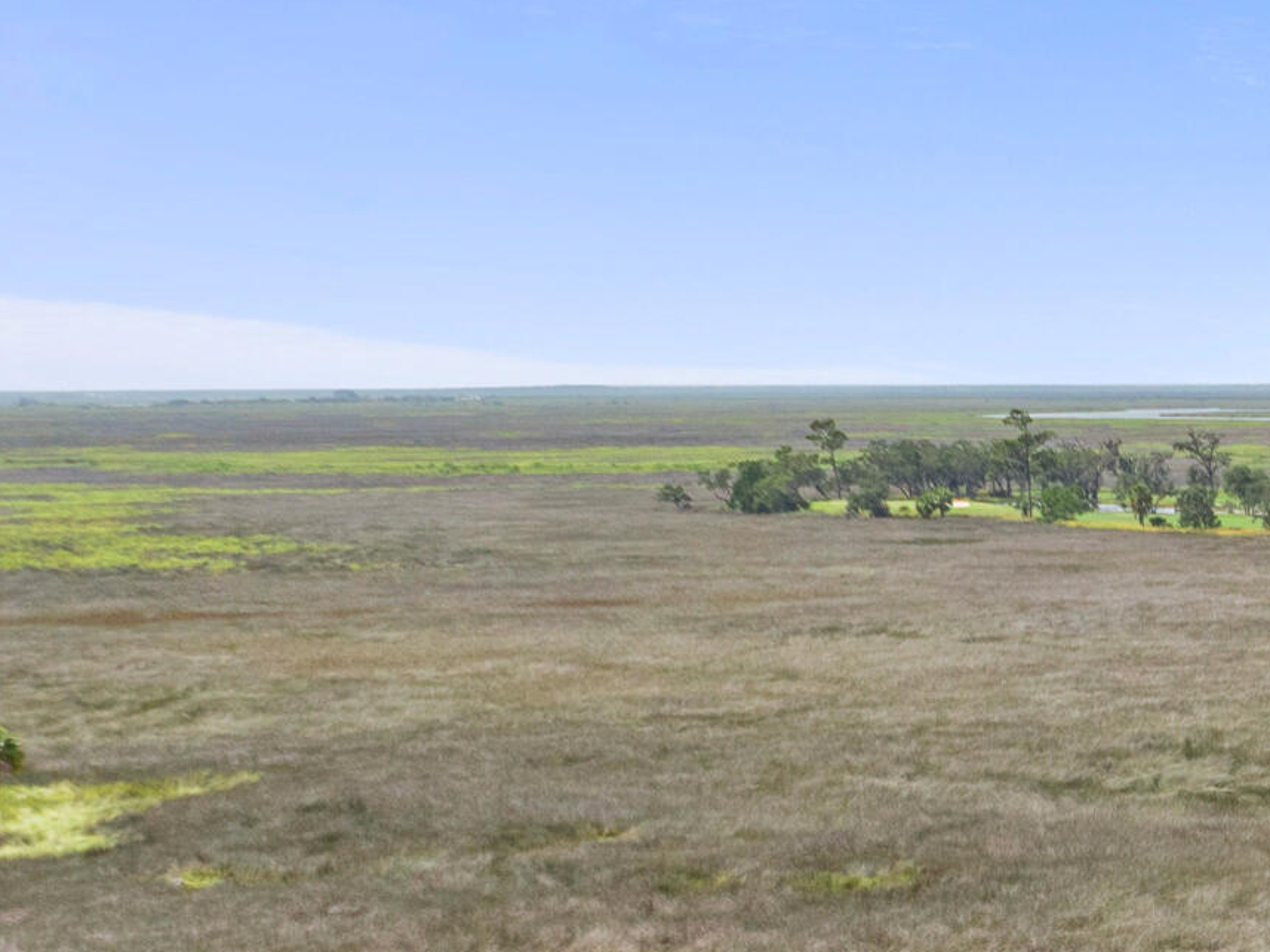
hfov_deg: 20.9
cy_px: 1311
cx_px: 1712
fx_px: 3081
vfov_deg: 16.4
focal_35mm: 84
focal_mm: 12.29
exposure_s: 1/240
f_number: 2.8
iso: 330
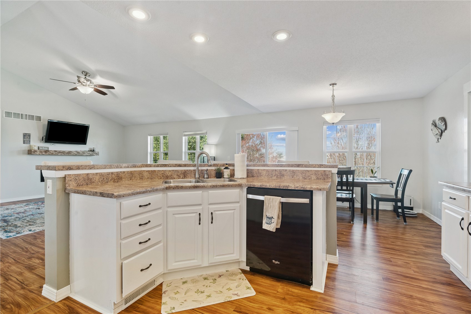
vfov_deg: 73.7
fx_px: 209
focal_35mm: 16
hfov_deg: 96.7
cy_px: 157
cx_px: 236
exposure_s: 1/5
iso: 400
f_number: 10
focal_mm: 16
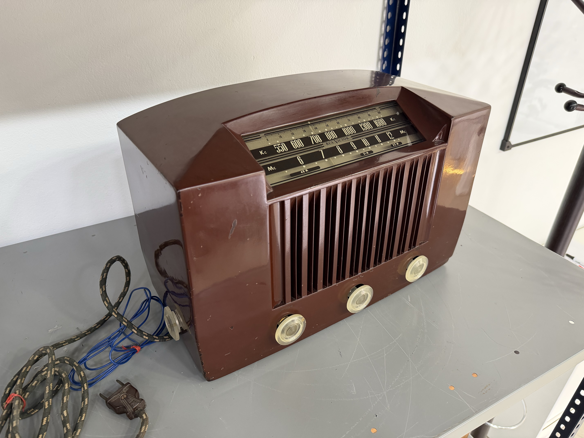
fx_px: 405
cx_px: 292
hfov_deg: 71.6
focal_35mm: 24
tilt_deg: -33.1
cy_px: 219
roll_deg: +1.2
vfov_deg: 56.8
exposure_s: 1/50
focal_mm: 6.76
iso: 250
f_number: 1.78
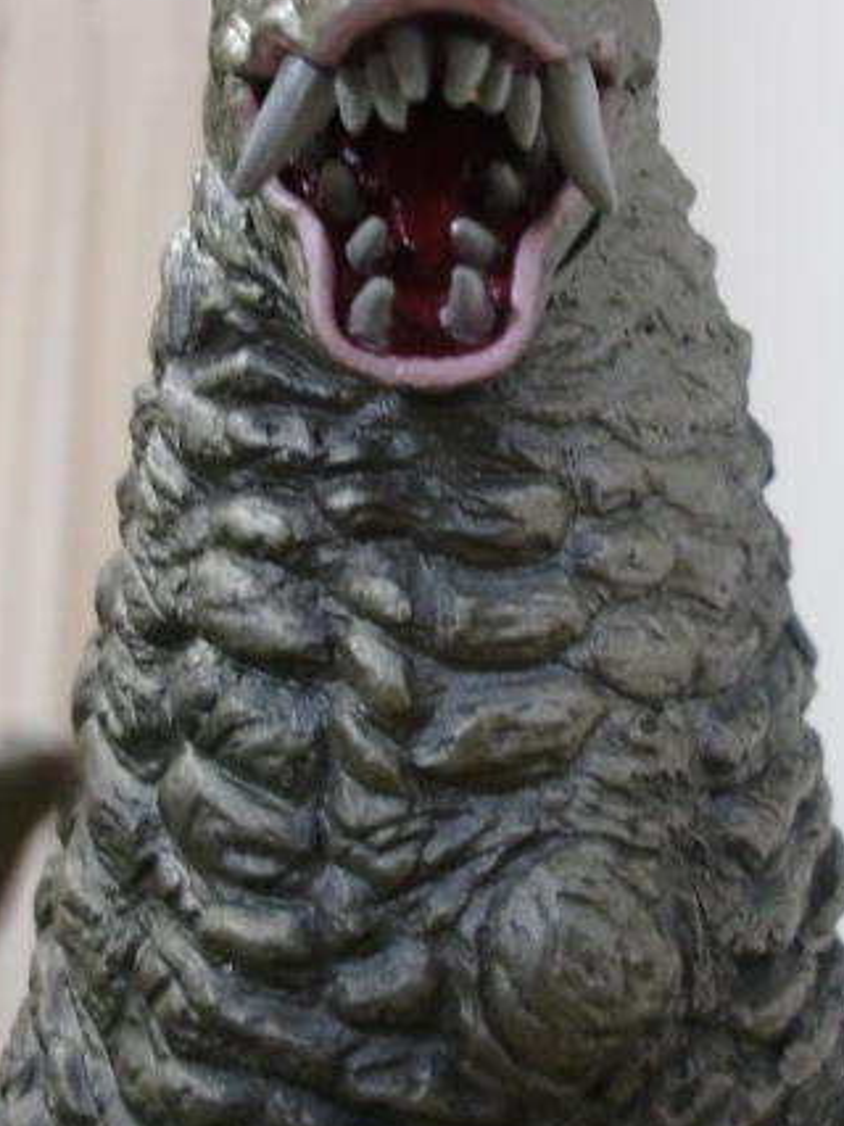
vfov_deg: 35.2
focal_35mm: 54
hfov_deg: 26.9
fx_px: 1756
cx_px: 522
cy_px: 380
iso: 500
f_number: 2.8
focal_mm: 6.3
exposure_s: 1/60
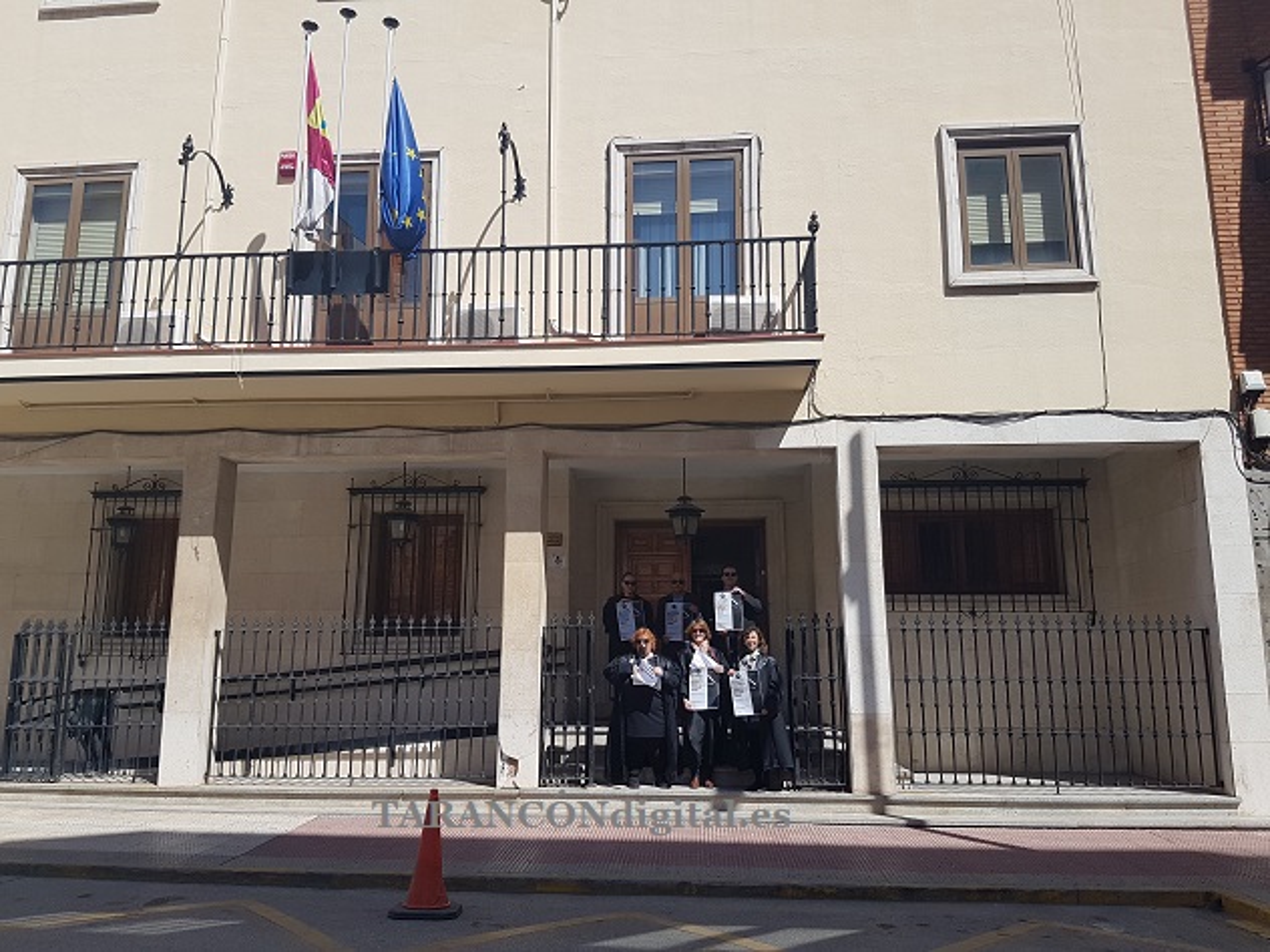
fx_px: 954
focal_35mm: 26
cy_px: 476
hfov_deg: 67.3
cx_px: 635
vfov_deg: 53.1
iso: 40
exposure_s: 1/2344
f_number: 1.7
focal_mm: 4.2
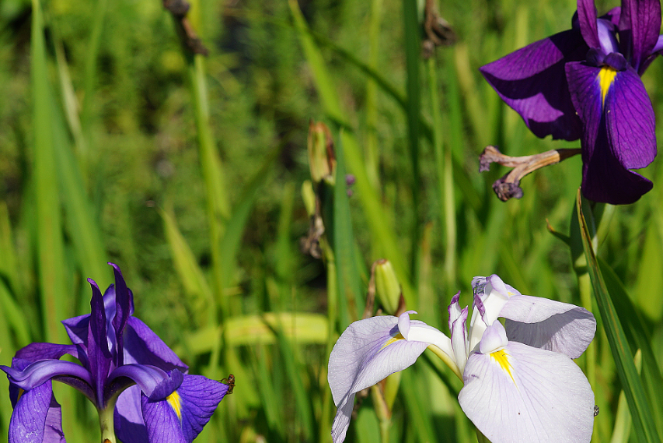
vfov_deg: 6.5
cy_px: 250
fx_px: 3886
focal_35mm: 211
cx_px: 368
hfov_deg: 9.8
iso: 100
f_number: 7.1
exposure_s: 1/250
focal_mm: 100
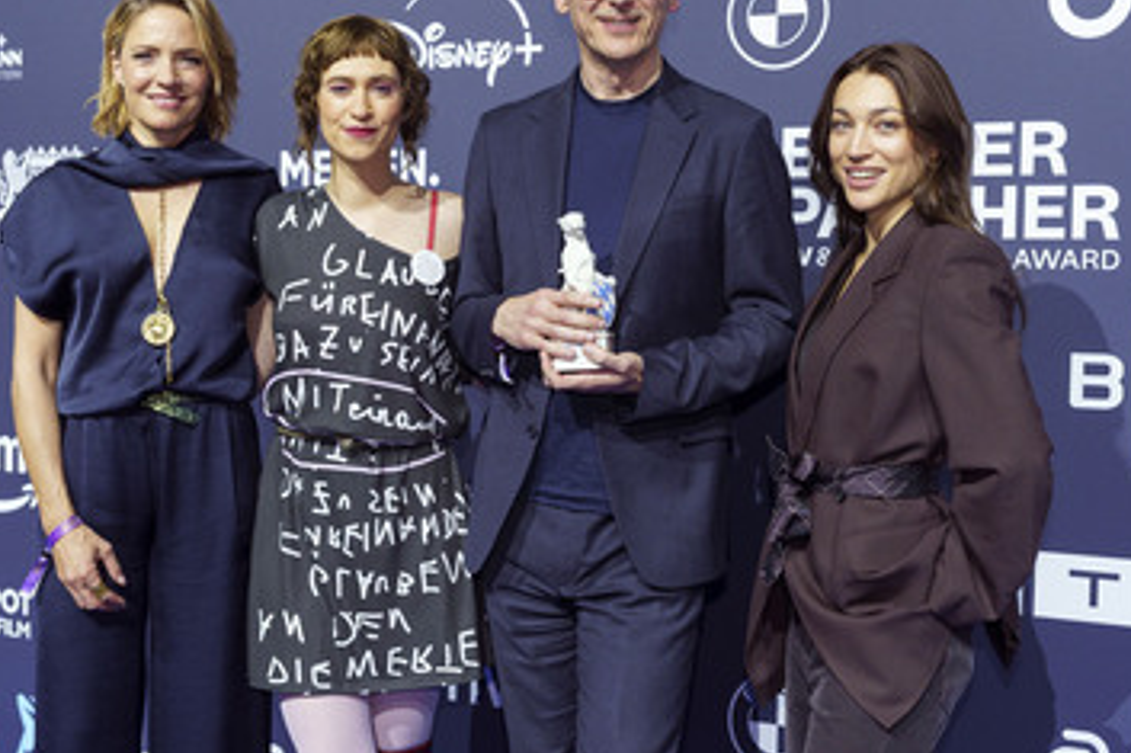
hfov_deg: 36.3
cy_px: 349
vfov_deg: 24.6
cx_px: 566
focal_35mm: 55
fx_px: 1727
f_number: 4
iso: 1250
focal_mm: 43
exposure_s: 1/250
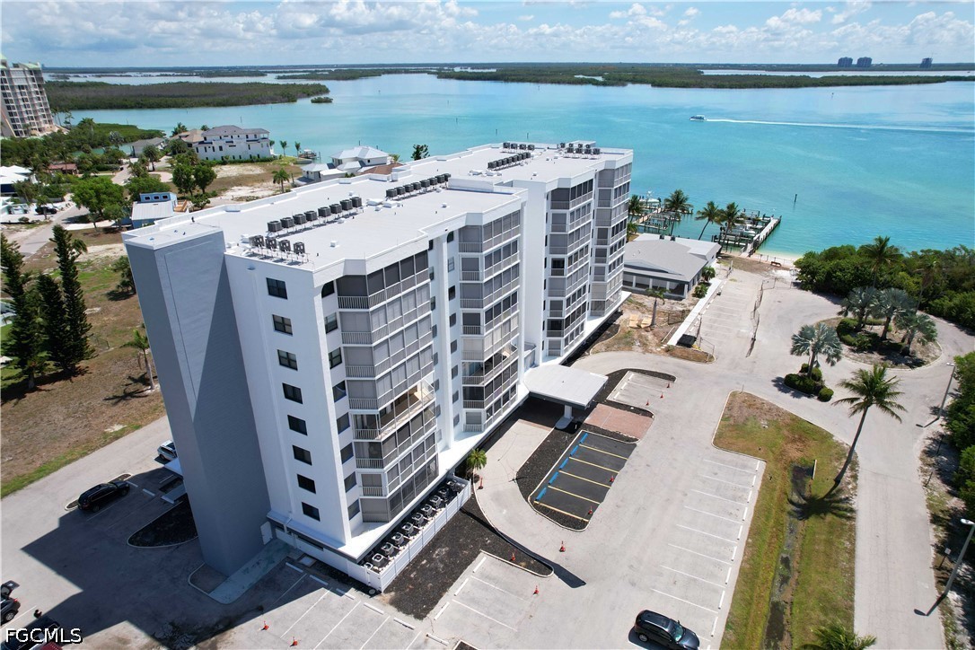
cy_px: 325
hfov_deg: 78.6
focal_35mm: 22
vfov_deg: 57.2
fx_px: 596
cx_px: 488
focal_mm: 8.38
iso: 110
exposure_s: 1/2000
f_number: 2.8
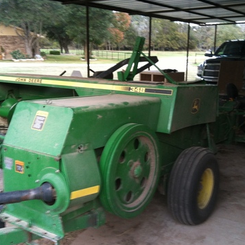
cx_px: 126
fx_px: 376
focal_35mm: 47
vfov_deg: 36.1
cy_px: 124
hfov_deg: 36.1
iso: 125
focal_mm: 3.85
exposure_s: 1/15
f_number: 2.8
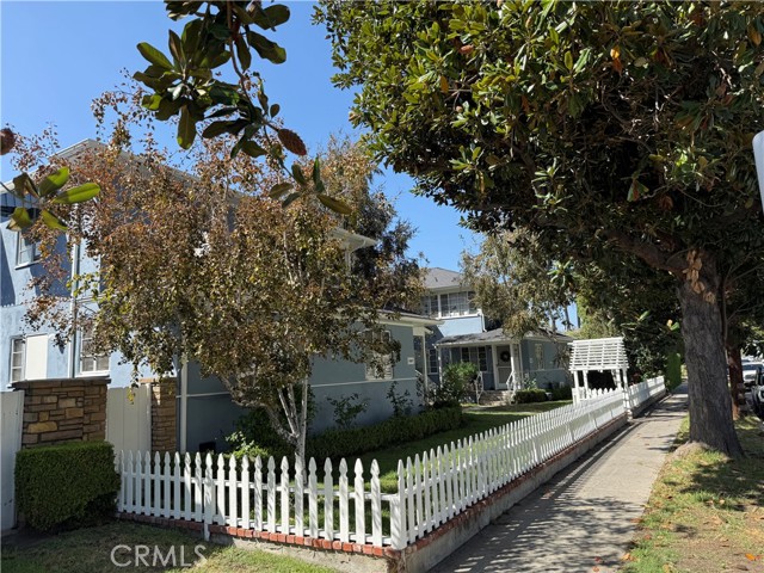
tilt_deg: +9.0
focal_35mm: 24
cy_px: 286
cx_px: 382
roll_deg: +2.9
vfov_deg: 56.8
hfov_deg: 71.6
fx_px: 530
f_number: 1.78
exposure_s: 1/1901
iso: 80
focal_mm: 6.76
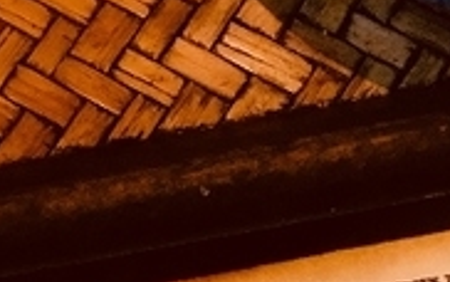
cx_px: -475
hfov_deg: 13.2
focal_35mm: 135
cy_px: -166
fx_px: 1657
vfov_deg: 9.4
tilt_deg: -57.0
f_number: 2.2
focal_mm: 4.15
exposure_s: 1/30
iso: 40
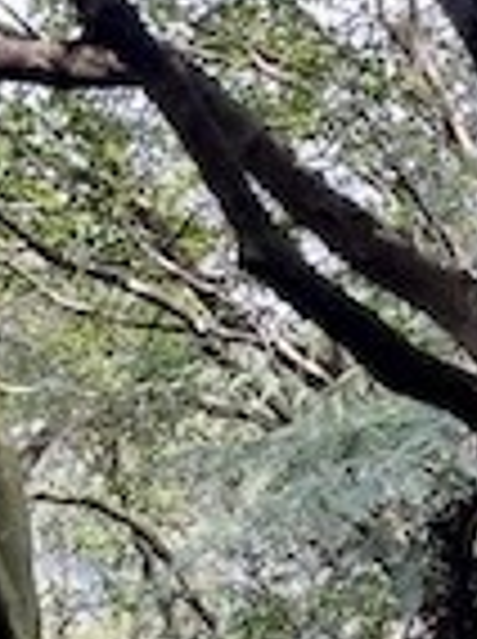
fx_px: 1788
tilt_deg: -14.3
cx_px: -254
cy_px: 988
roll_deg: +0.0
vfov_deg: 17.9
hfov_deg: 14.2
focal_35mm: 97
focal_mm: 5.1
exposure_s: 1/121
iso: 80
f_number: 1.6
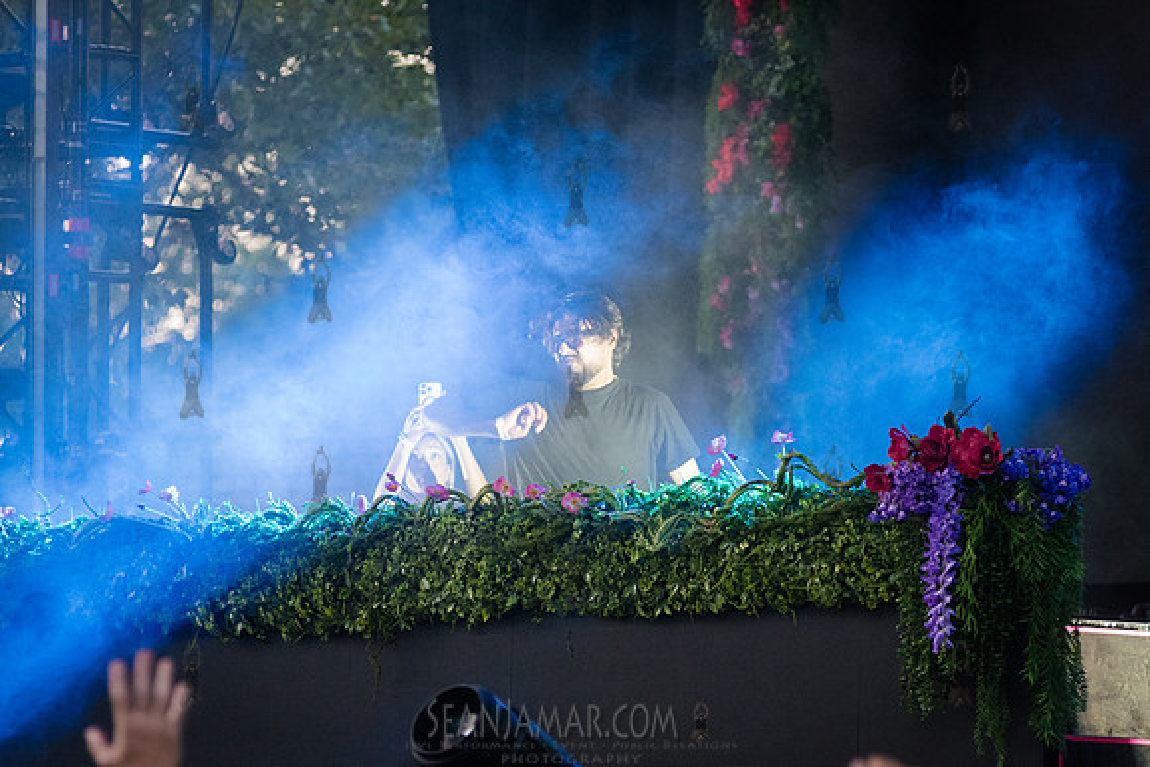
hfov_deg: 9.3
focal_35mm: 221
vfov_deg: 6.2
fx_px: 7061
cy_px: 378
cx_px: 671
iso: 4000
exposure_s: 1/400
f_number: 4
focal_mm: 155
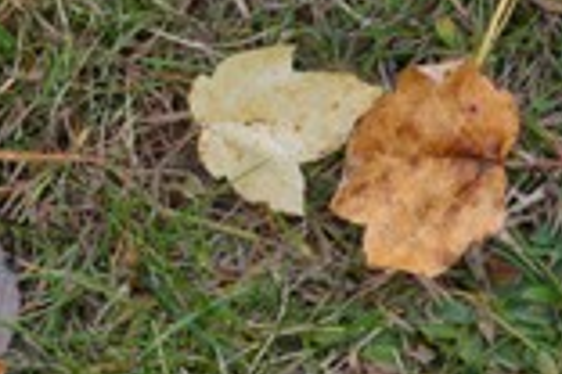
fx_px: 5432
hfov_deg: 5.8
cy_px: 459
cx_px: -562
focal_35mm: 348
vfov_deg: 3.9
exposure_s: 1/125
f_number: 5.6
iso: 280
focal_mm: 85
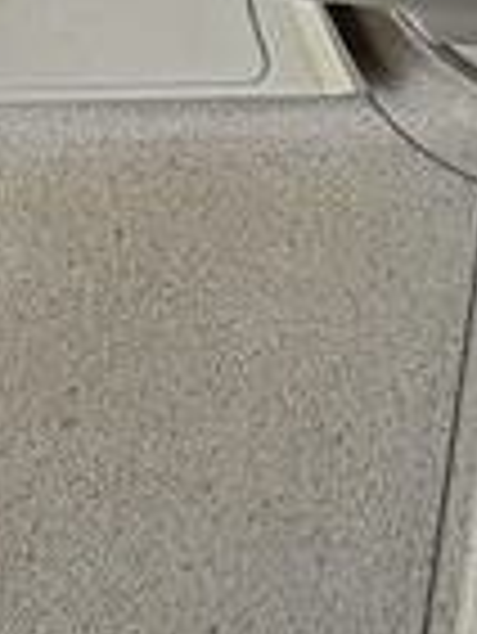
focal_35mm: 89
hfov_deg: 15.0
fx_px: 1633
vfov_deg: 15.8
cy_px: -724
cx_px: 788
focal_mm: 2.22
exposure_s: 1/138
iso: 100
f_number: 2.2
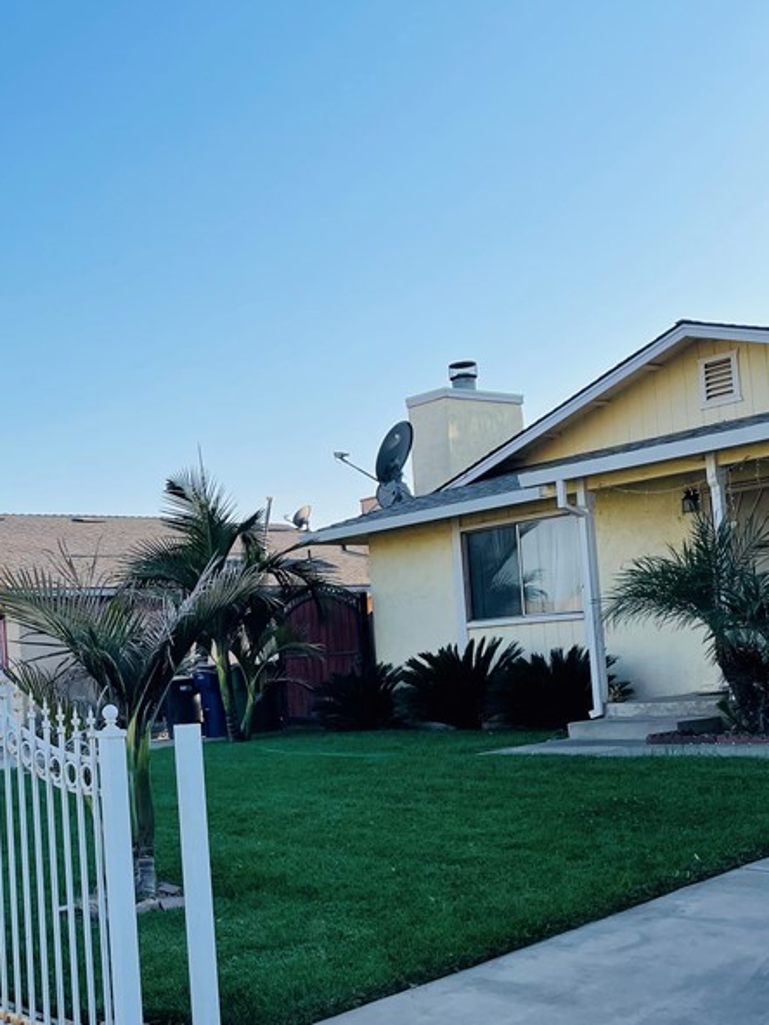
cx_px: 126
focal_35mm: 45
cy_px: 608
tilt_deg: +4.1
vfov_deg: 41.9
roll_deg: +2.8
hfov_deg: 31.2
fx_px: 1333
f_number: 1.6
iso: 32
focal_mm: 4.2
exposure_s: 1/2618
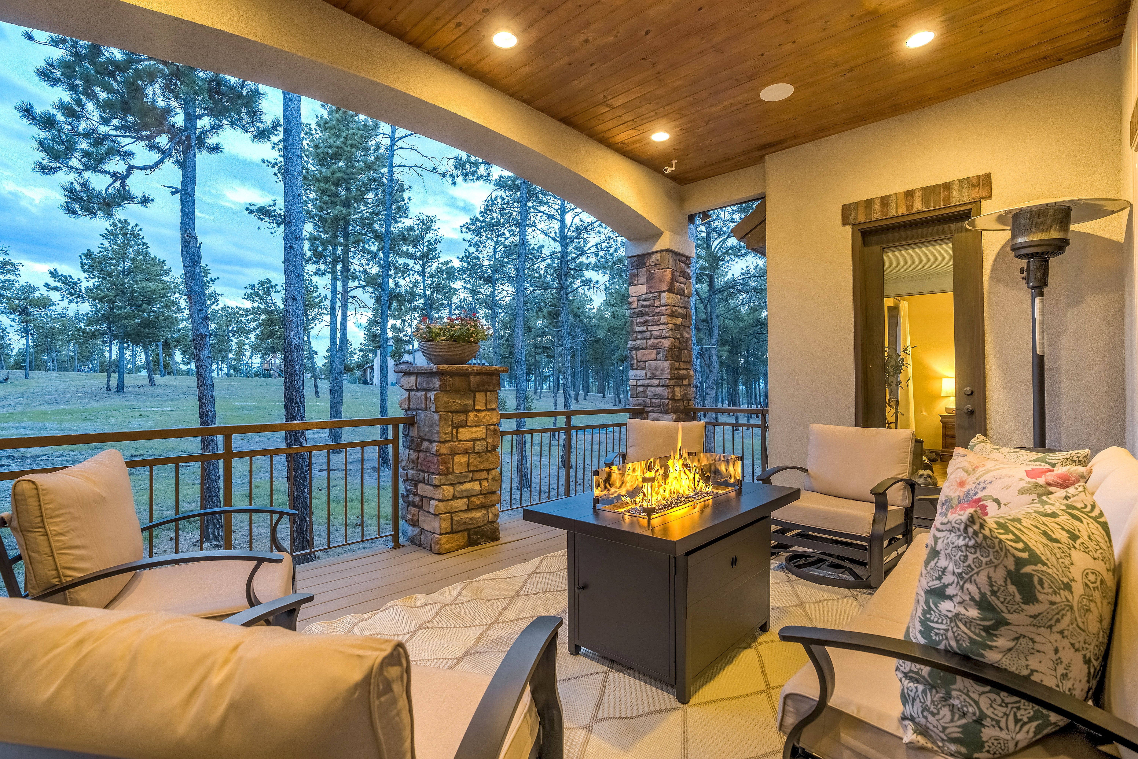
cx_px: 569
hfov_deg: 96.7
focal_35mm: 16
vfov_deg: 73.7
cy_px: 380
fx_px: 506
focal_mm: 16
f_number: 7.1
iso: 1000
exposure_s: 1/15
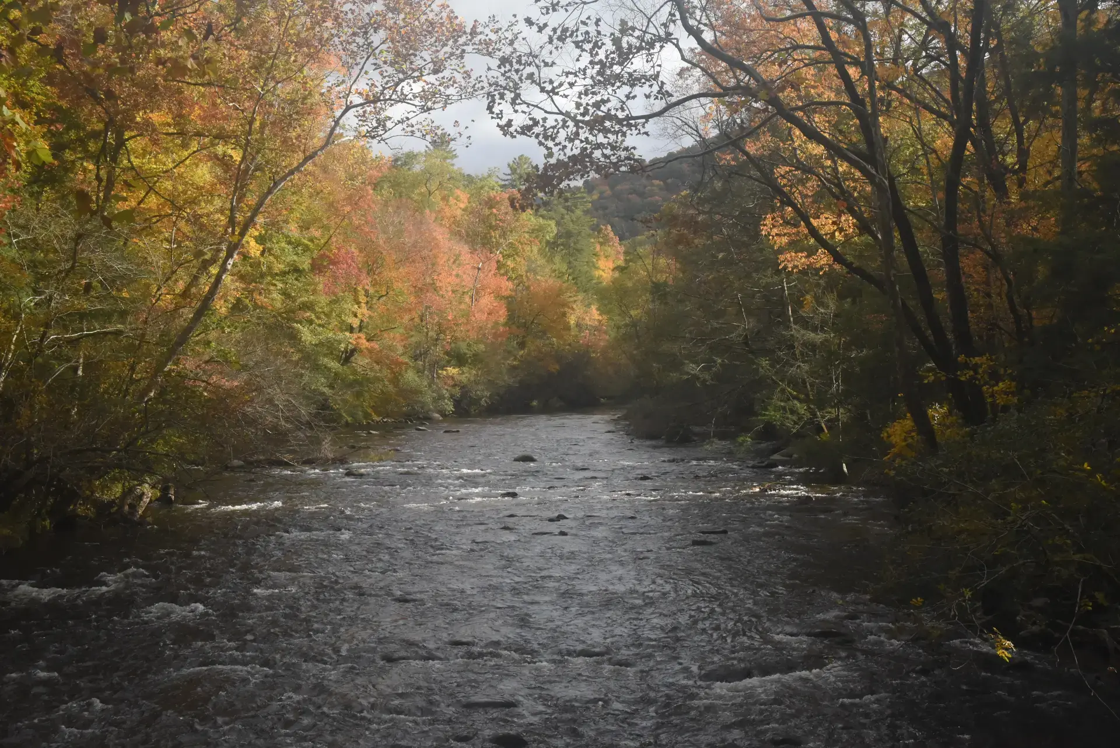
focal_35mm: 45
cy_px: 374
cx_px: 560
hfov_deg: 43.6
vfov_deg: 29.9
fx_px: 1401
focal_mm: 45
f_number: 16
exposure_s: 1/800
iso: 3200
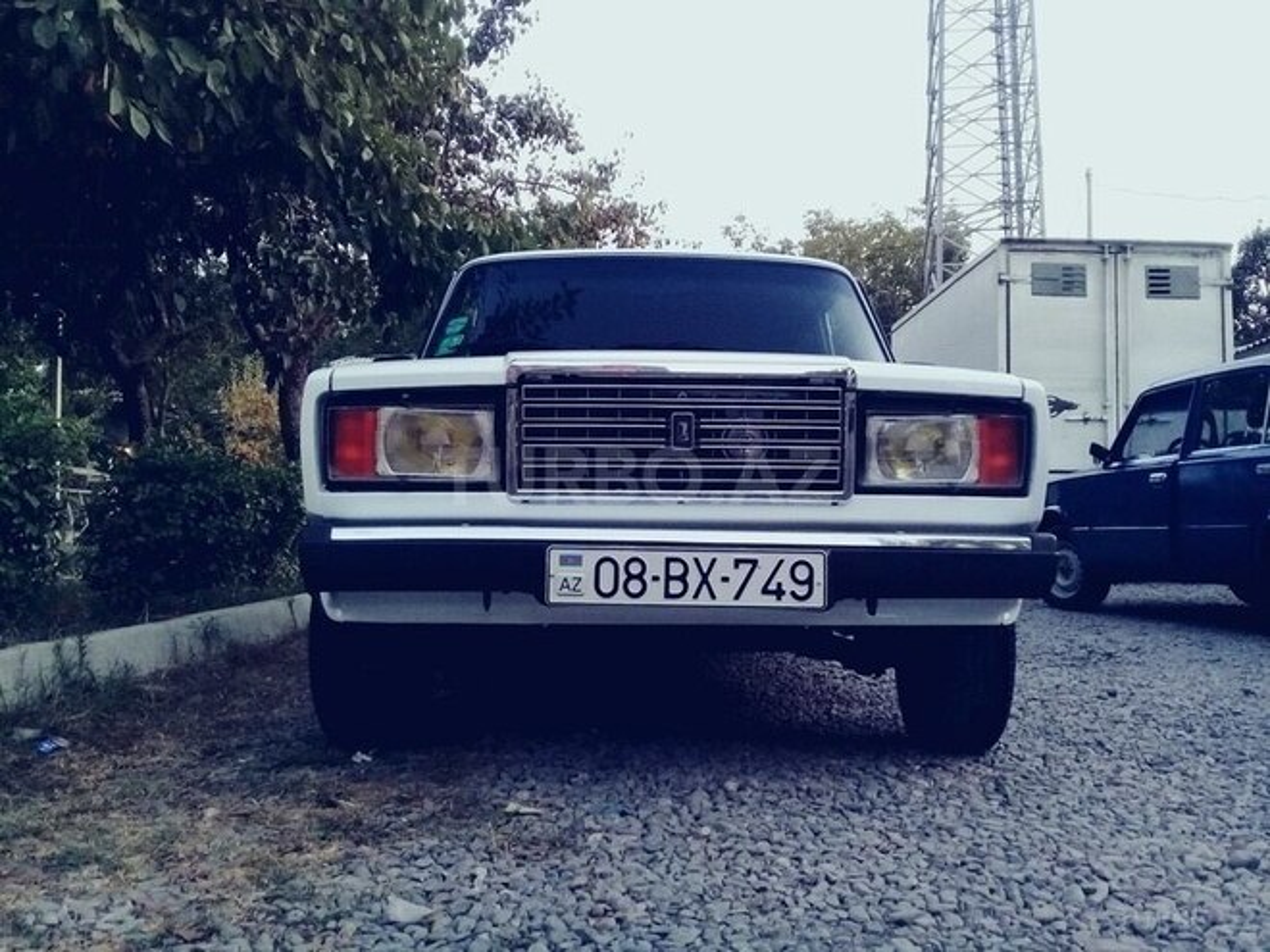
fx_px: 1137
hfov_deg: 58.4
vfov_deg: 45.4
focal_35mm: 31
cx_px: 635
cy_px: 476
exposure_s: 1/33
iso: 200
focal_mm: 3.3
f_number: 2.2
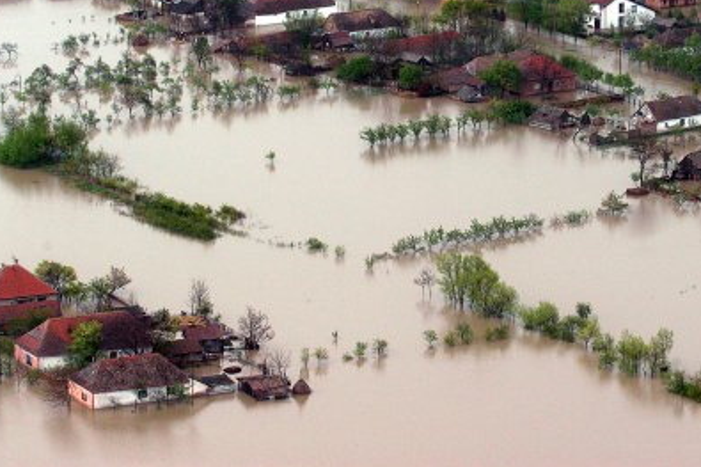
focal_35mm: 200
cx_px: 518
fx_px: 3893
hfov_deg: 10.3
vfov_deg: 6.9
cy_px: 109
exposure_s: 1/250
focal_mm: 86
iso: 200
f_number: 6.3
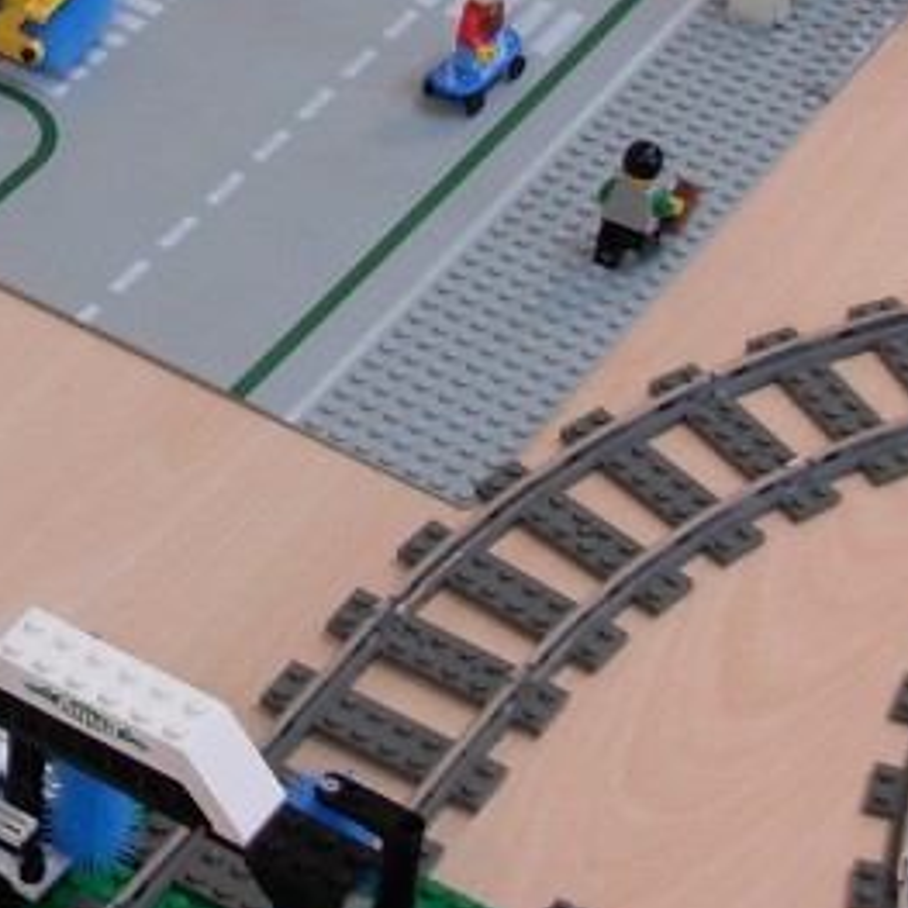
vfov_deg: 13.0
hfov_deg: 13.0
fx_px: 3888
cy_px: -142
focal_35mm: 131
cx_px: -142
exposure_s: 1/8.2
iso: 79
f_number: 2.9
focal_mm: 6.3
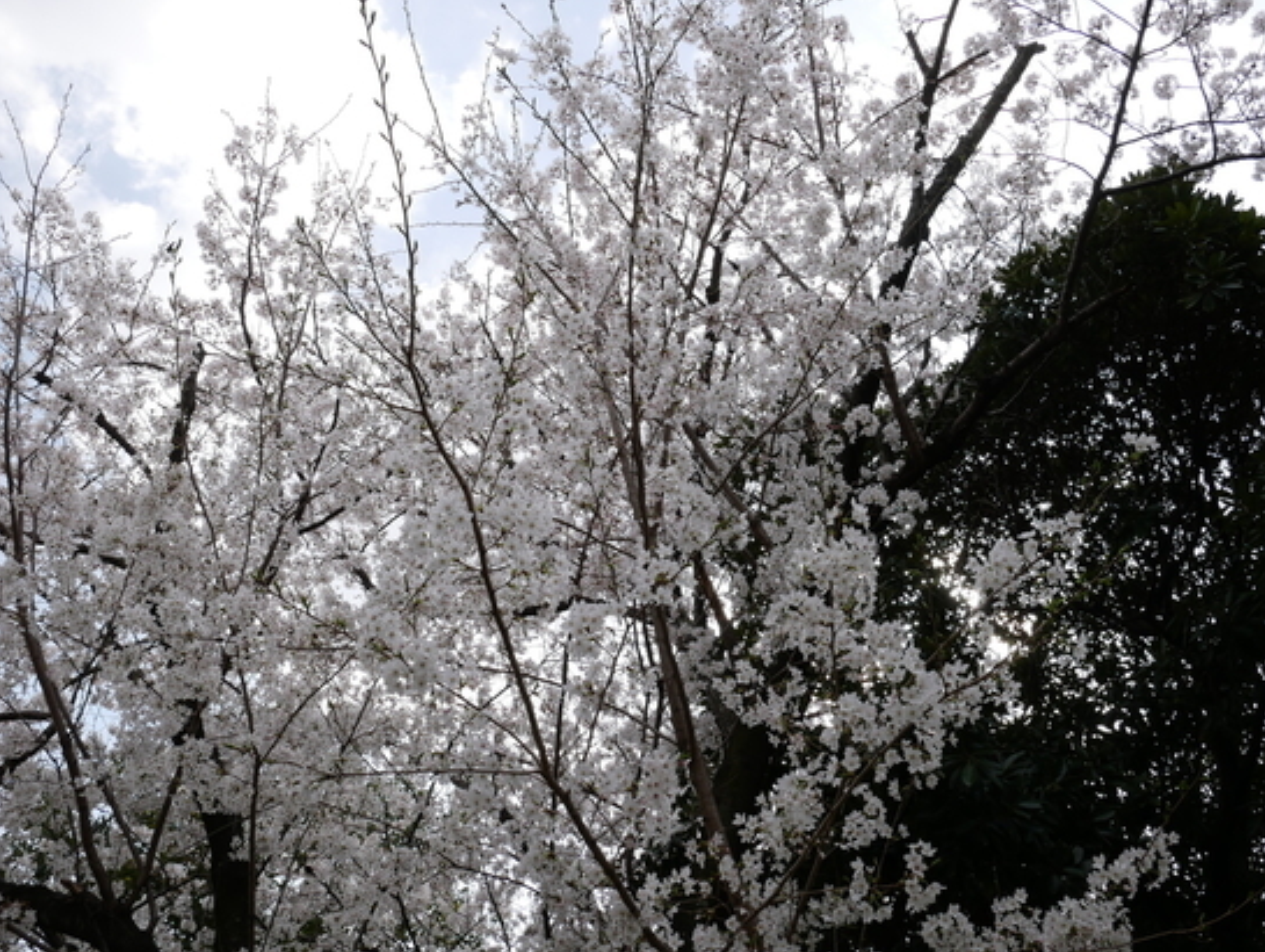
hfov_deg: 55.3
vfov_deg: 43.0
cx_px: 645
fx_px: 1207
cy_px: 456
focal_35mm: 33
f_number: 7.1
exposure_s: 1/400
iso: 200
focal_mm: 15
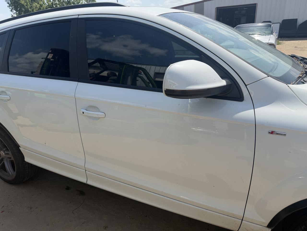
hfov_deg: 71.6
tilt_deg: -20.8
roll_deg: +3.0
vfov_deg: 56.8
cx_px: 154
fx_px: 213
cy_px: 116
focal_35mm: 24
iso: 80
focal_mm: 6.76
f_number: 1.78
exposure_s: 1/4405
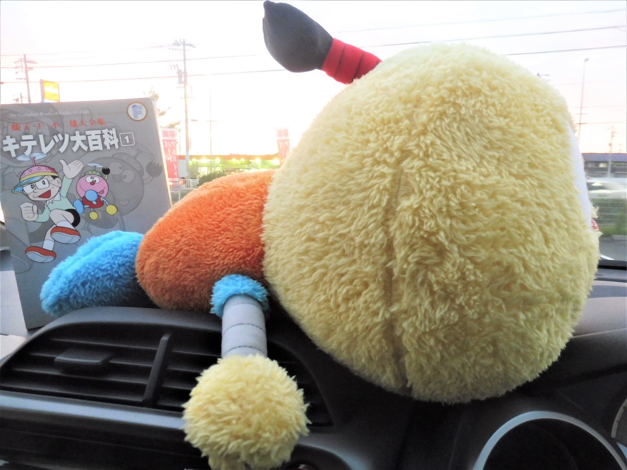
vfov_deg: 56.8
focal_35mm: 24
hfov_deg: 71.6
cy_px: 235
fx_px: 435
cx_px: 314
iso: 400
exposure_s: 1/10
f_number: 3.3
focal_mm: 4.3
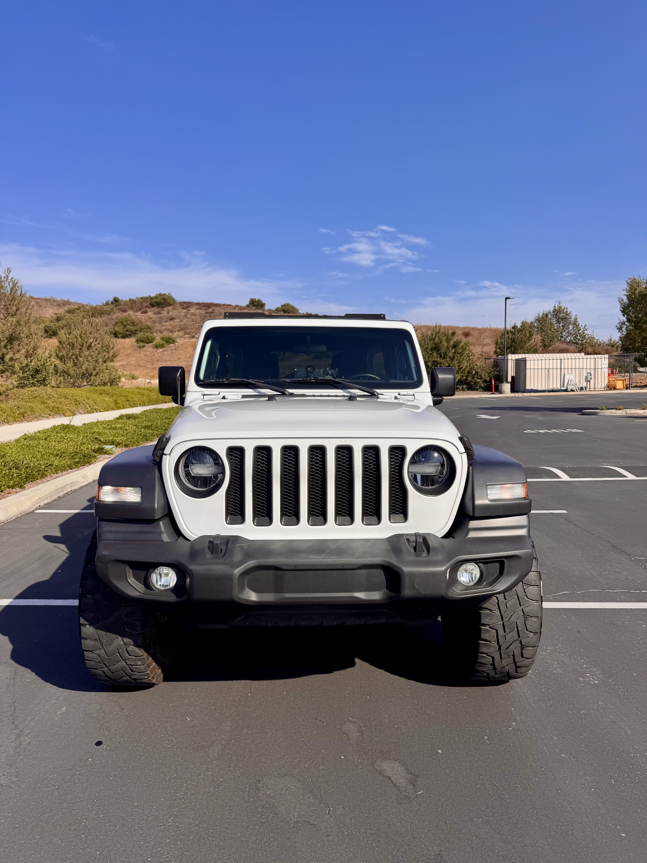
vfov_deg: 71.6
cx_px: 324
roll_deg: +1.0
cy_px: 432
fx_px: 598
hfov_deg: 56.8
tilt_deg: -3.2
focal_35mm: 24
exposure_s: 1/5814
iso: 80
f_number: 1.78
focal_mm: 6.76
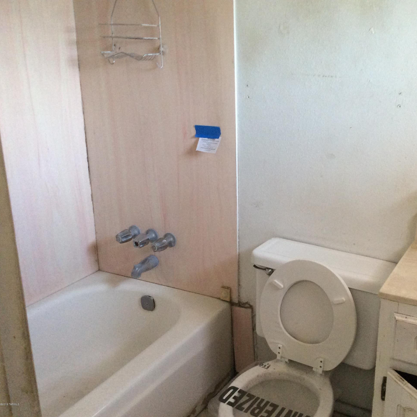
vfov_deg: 43.9
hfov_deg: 43.2
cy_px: 208
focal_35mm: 38
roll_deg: +0.8
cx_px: 280
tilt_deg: -19.2
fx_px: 518
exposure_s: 1/24
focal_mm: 3.3
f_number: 2.4
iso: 160
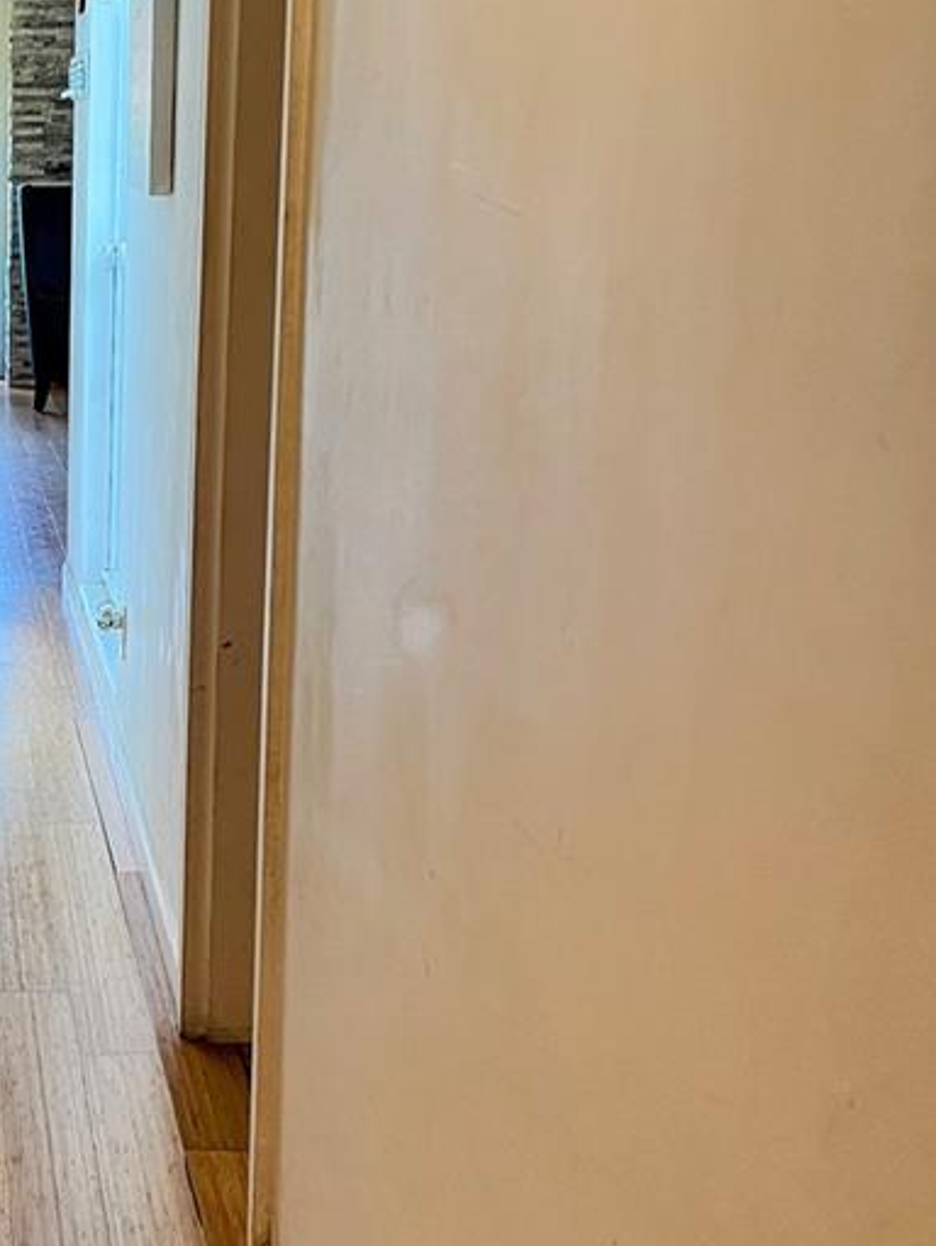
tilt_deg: -11.0
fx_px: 2196
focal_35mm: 61
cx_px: -119
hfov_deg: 22.6
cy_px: 588
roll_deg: +1.3
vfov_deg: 31.7
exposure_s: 1/60
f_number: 1.6
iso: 80
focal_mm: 5.1
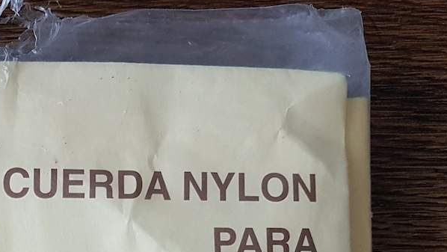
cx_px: -12
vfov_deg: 15.5
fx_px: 842
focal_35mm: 71
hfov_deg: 27.8
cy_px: 390
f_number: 1.7
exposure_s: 1/60
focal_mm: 4.2
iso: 100
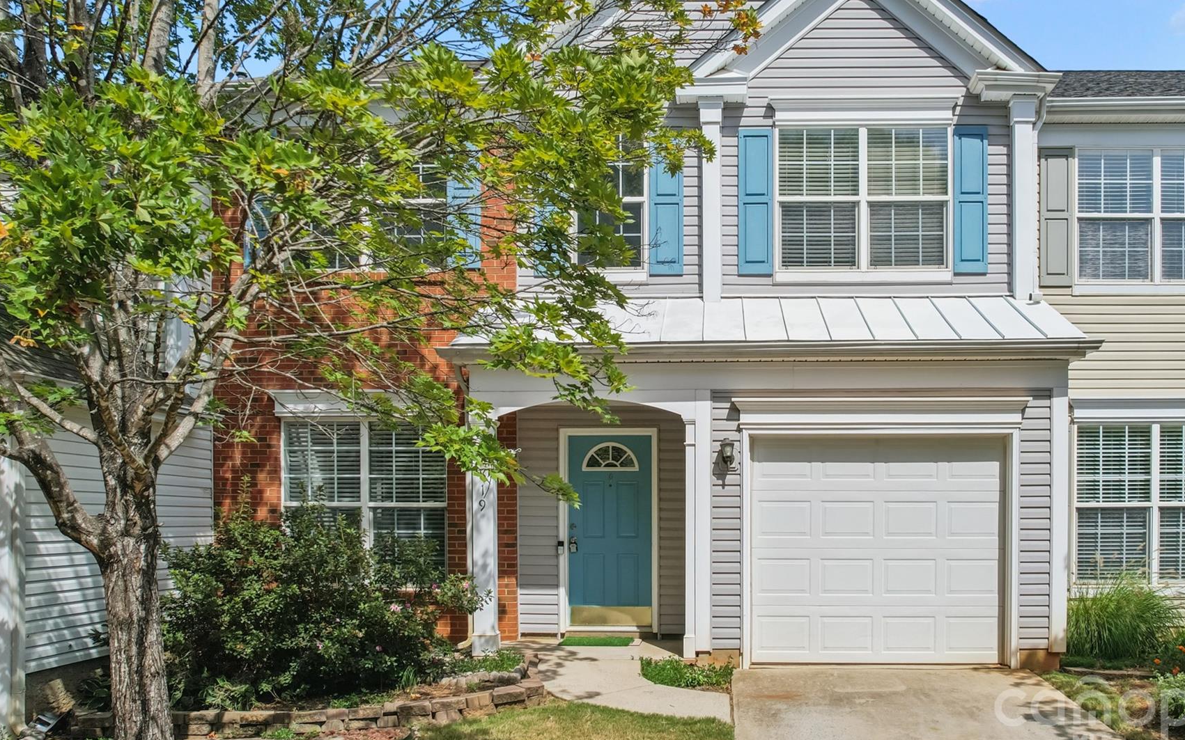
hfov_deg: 67.8
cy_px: 285
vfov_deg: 45.7
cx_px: 700
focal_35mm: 27
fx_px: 872
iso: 100
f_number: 2.8
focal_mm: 8.4
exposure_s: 1/350
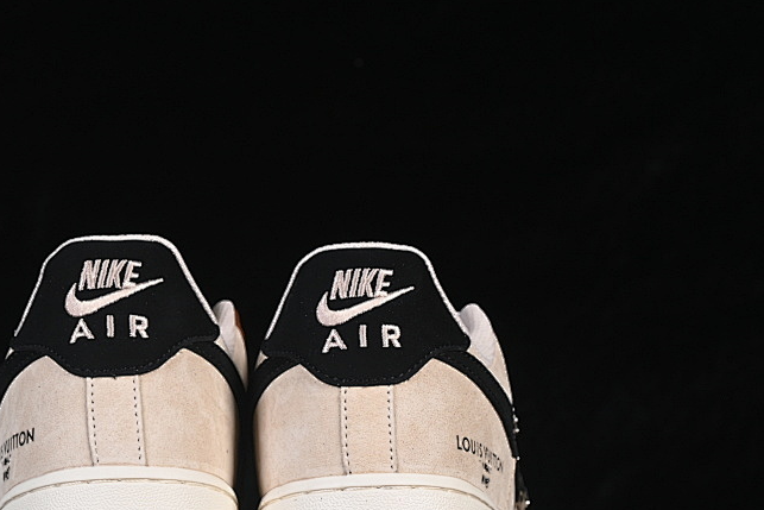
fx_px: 2674
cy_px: 345
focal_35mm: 126
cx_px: 247
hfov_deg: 16.2
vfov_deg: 10.9
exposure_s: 1/80
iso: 160
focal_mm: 50
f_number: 8
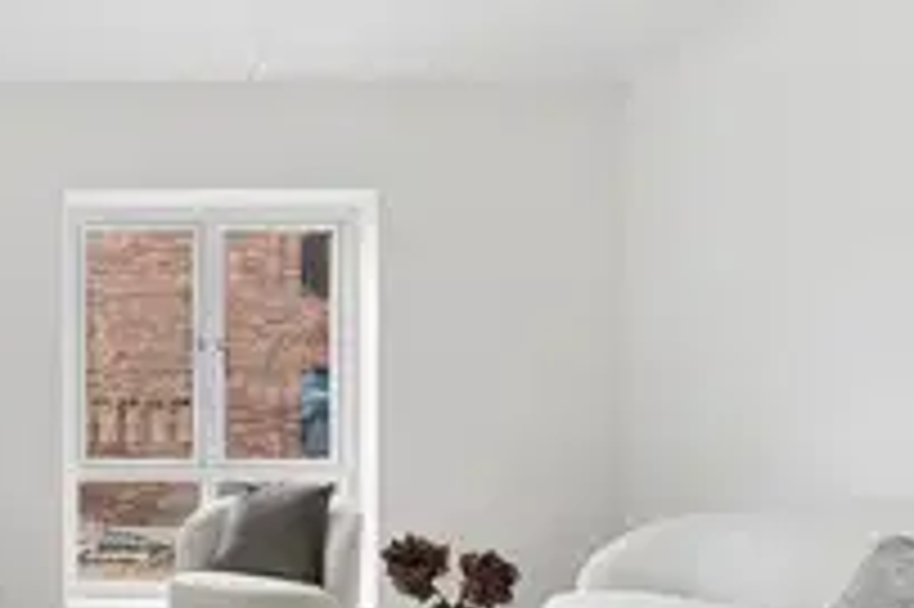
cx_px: 77
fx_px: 786
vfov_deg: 40.7
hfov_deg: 52.4
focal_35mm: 31
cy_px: 477
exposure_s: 1/20
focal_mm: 10
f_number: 8
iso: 320
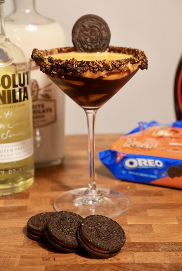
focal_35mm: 75
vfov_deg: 26.9
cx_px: 91
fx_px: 566
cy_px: 136
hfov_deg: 18.3
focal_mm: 50
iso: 1250
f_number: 5
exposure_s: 1/60
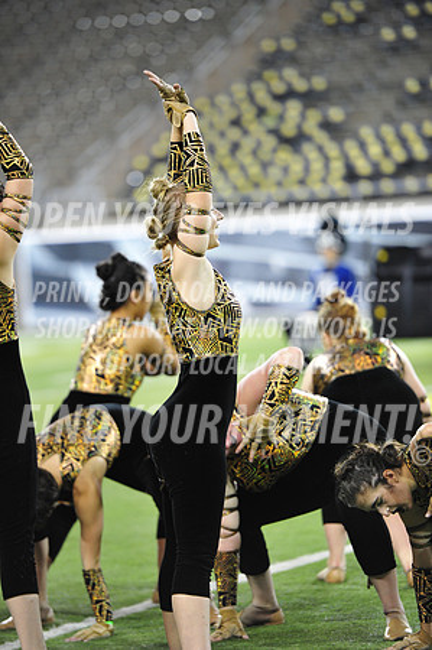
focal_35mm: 200
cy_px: 325
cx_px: 216
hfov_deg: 6.9
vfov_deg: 10.3
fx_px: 3608
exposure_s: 1/320
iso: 2000
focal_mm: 200
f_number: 2.8
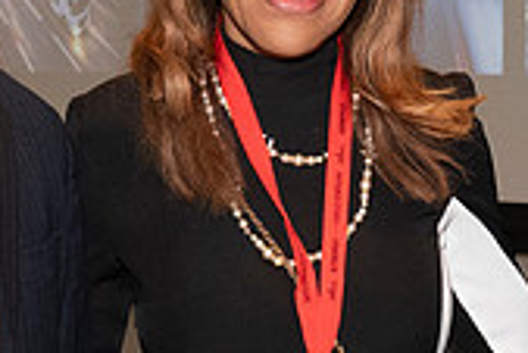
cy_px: 183
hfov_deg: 11.5
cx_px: 294
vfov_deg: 7.7
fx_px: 2613
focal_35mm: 178
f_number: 9
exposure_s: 1/80
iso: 2500
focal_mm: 35
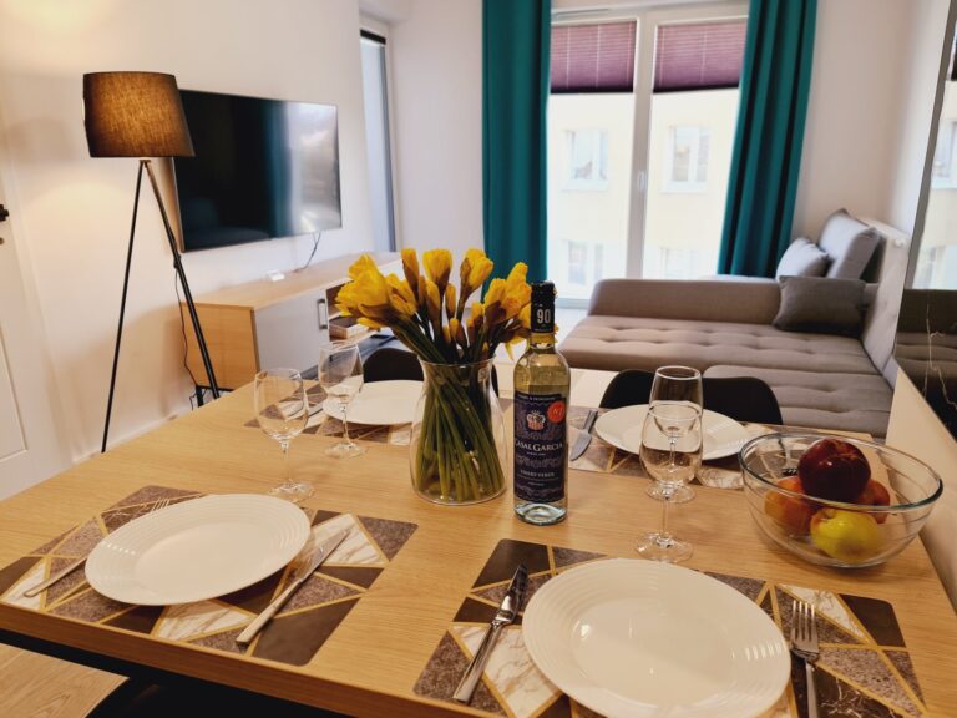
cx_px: 478
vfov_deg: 54.9
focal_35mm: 25
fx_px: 691
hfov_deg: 69.4
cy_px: 359
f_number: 1.8
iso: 125
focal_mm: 7
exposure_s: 1/100
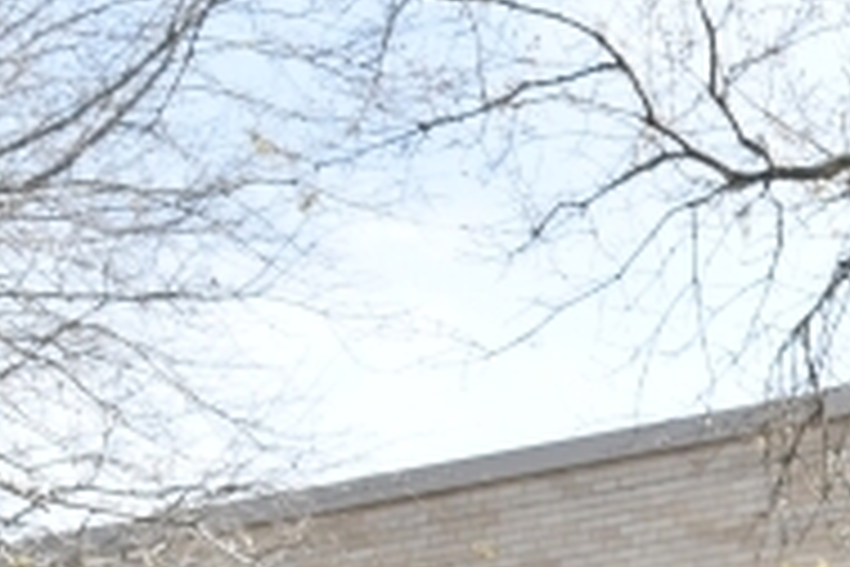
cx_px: 1830
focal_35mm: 270
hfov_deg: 7.3
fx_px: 6375
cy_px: 1022
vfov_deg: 5.0
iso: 200
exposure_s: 1/400
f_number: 4.5
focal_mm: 34
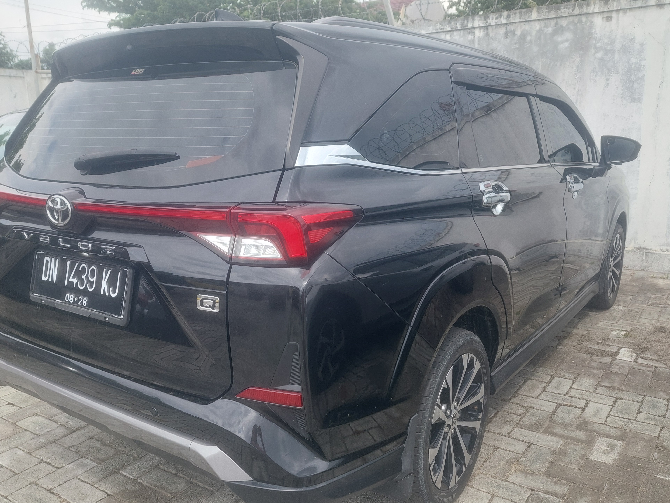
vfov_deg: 48.2
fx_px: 561
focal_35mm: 29
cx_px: 337
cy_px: 276
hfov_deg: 61.7
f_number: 1.8
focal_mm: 5.23
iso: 40
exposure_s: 1/551
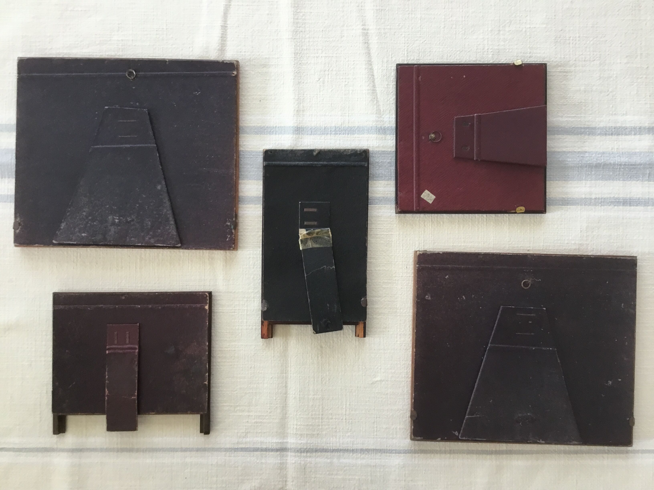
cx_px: 327
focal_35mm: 31
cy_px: 245
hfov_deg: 58.4
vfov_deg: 45.4
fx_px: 586
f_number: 2.4
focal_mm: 3.3
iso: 50
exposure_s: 1/33
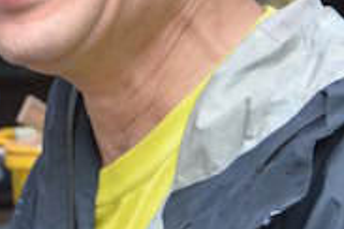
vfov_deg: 8.3
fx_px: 1567
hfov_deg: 12.4
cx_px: -8
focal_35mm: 164
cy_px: -10
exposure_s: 1/250
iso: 1600
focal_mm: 30
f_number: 5.6
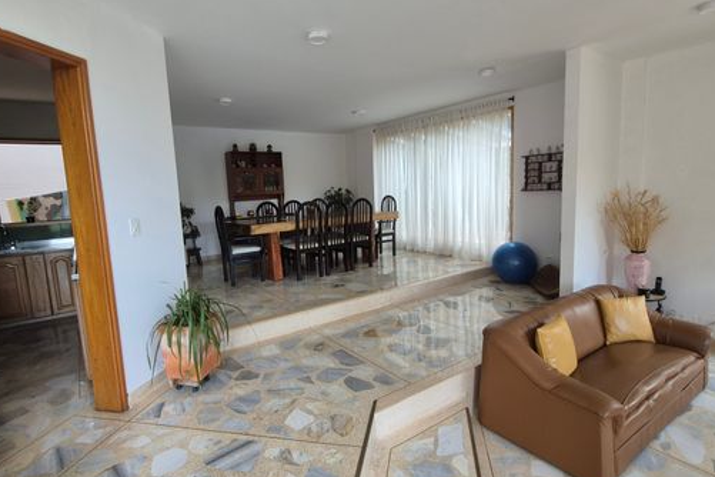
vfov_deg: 67.4
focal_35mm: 18
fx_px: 357
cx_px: 342
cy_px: 234
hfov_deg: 89.9
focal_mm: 1.74
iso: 100
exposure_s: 1/50
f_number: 2.2
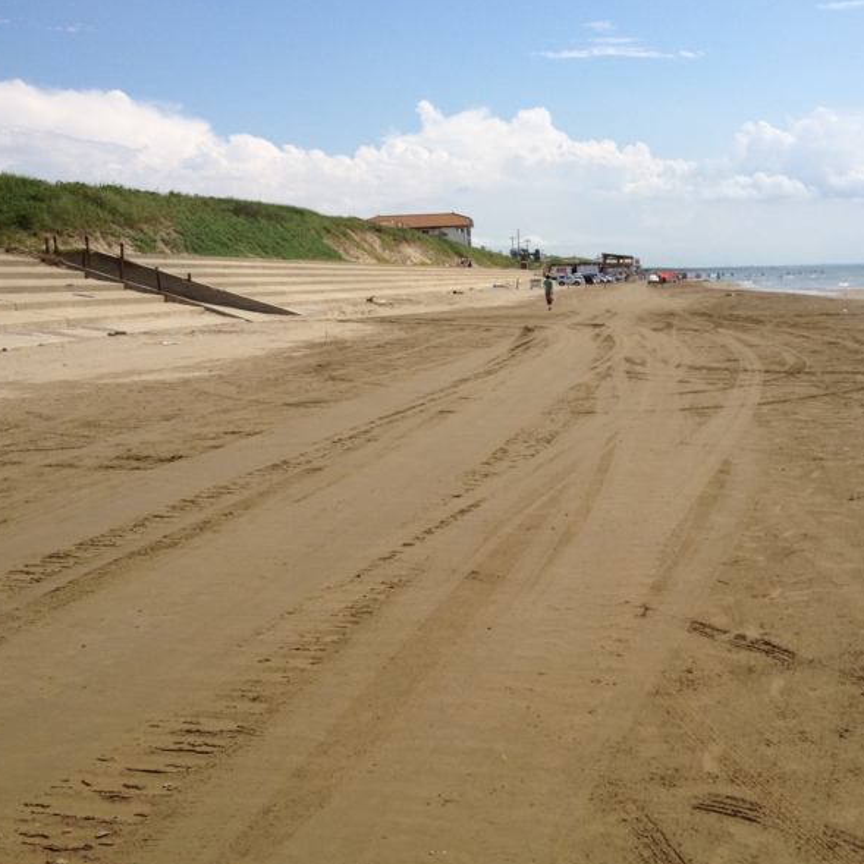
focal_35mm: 42
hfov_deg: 39.8
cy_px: 434
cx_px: 521
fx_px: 1186
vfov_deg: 40.0
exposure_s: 1/2404
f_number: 2.4
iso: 64
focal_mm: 4.28
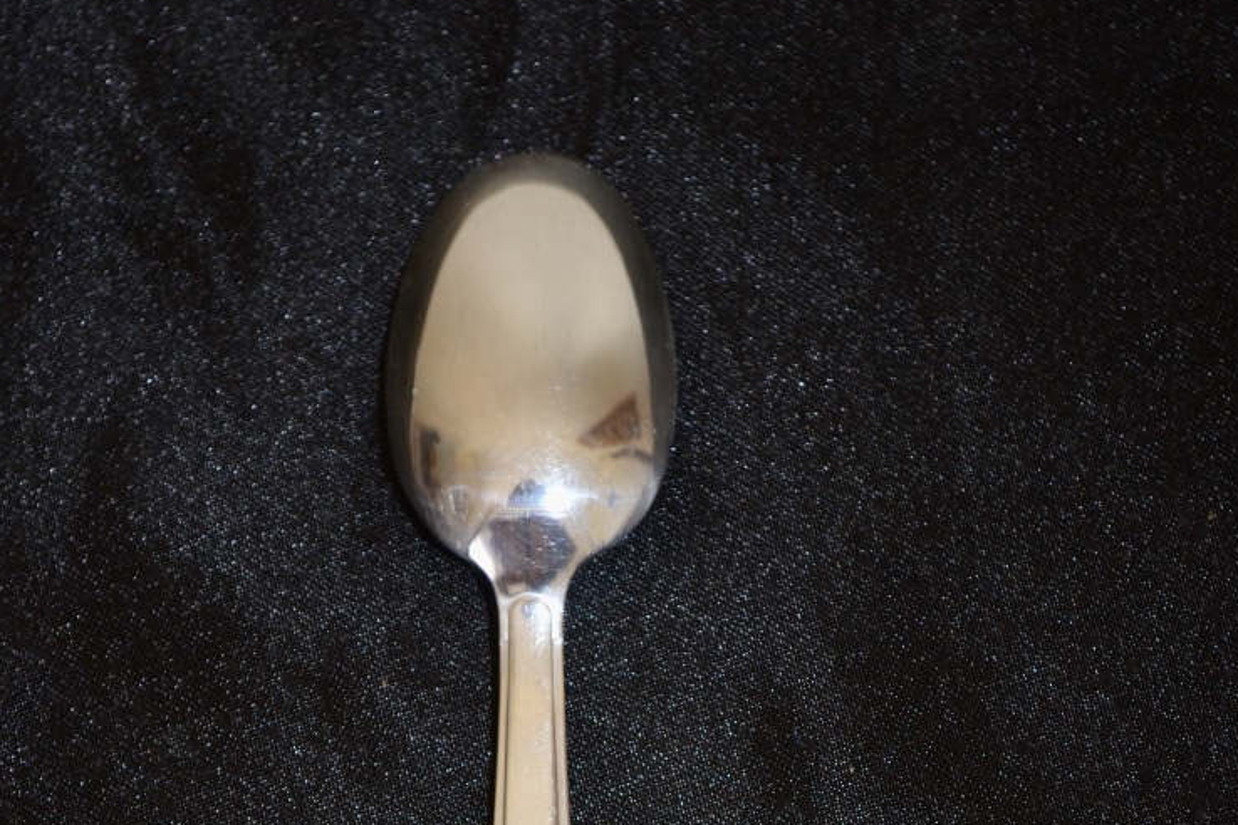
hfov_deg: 15.3
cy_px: 874
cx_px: 598
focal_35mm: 134
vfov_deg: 10.1
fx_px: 4601
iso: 200
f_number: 5.6
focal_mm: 55
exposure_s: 1/30
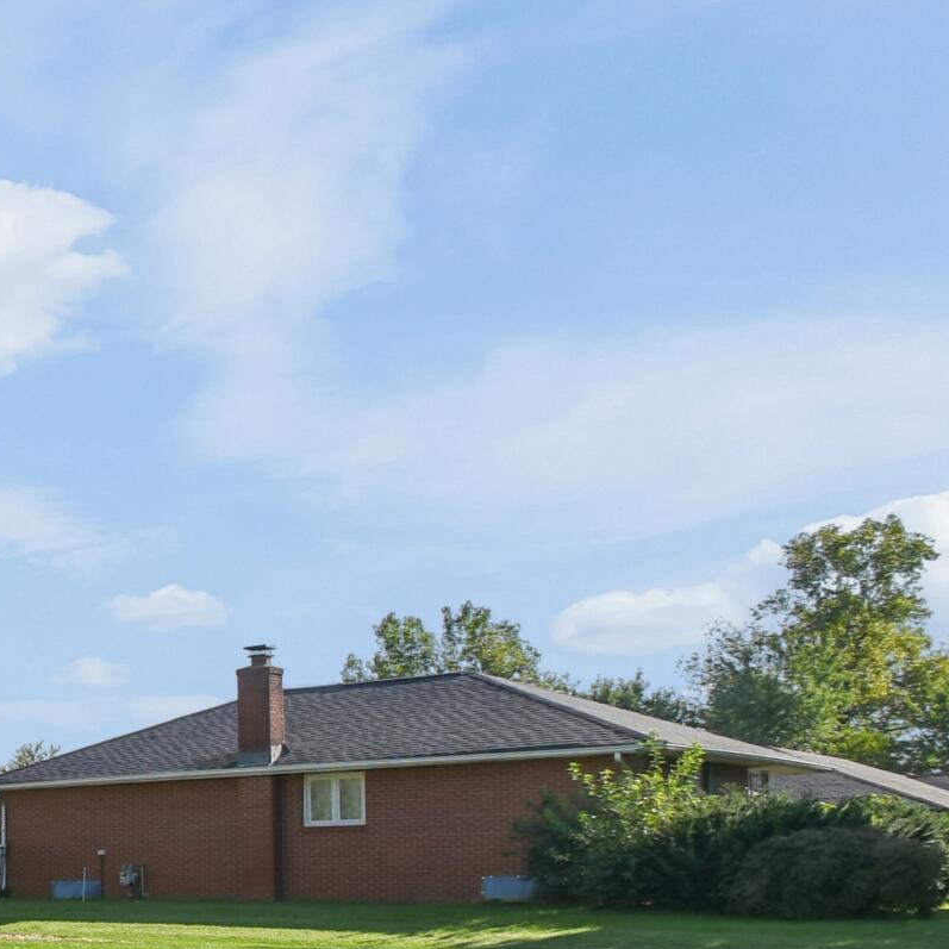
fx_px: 1489
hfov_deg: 22.1
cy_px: 523
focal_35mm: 48
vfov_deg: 35.3
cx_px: -742
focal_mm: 10
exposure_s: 1/125
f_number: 7.1
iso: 50
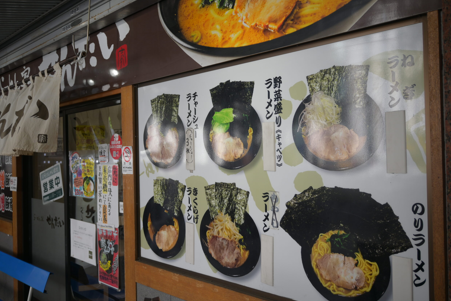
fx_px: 436
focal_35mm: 35
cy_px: 148
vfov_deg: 38.1
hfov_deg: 54.7
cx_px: 221
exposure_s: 1/125
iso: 100
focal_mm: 22.5
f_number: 4
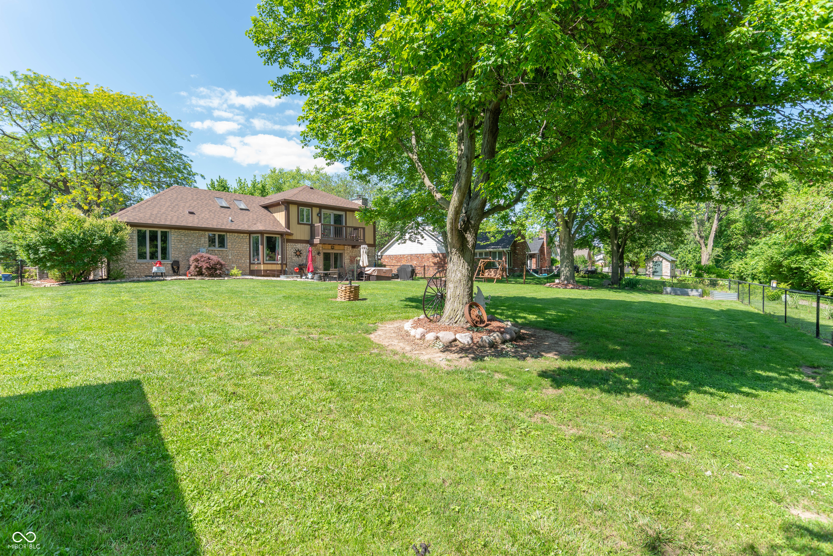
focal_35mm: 18
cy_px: 278
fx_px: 417
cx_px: 416
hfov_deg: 90.0
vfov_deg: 67.4
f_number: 9
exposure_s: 1/60
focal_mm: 18
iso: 50
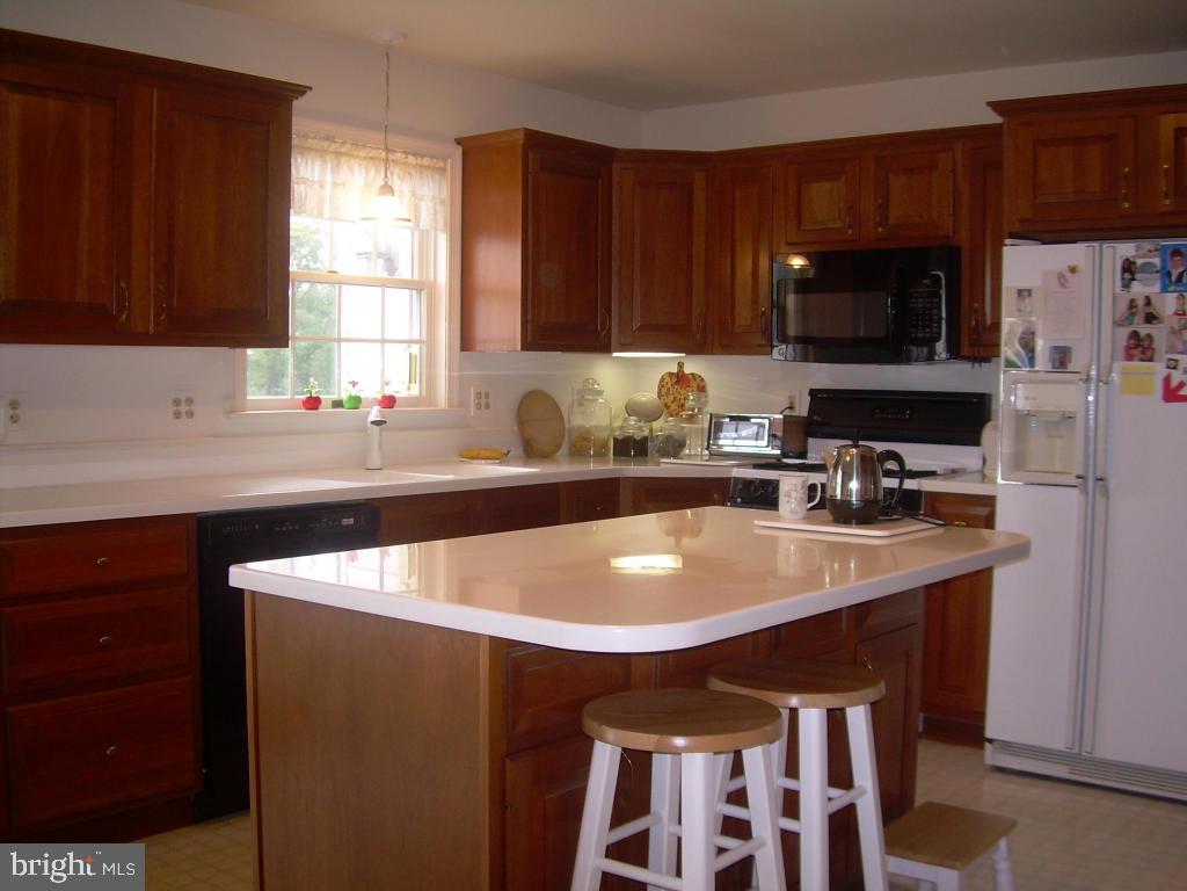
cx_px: 594
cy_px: 446
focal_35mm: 38
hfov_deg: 49.0
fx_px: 1303
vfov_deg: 37.7
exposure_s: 1/30
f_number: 2.8
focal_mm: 6.3
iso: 50
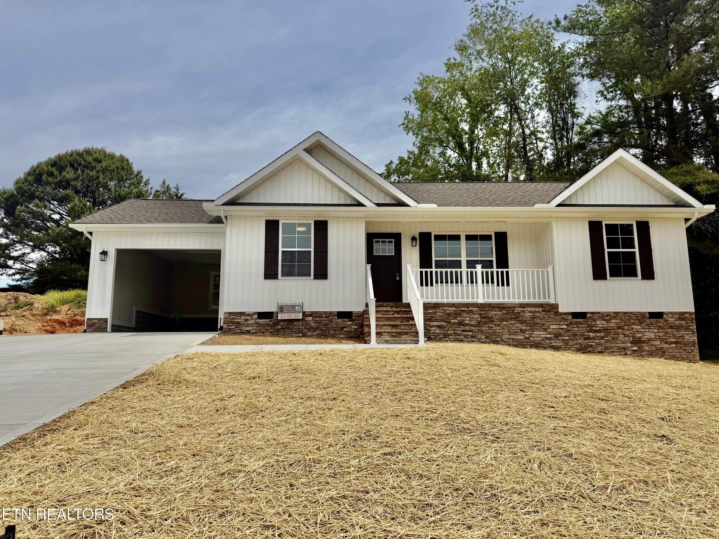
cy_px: 270
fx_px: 498
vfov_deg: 56.8
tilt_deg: +9.5
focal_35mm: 24
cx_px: 360
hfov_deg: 71.6
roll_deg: +0.9
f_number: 1.78
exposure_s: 1/9091
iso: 80
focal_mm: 6.76
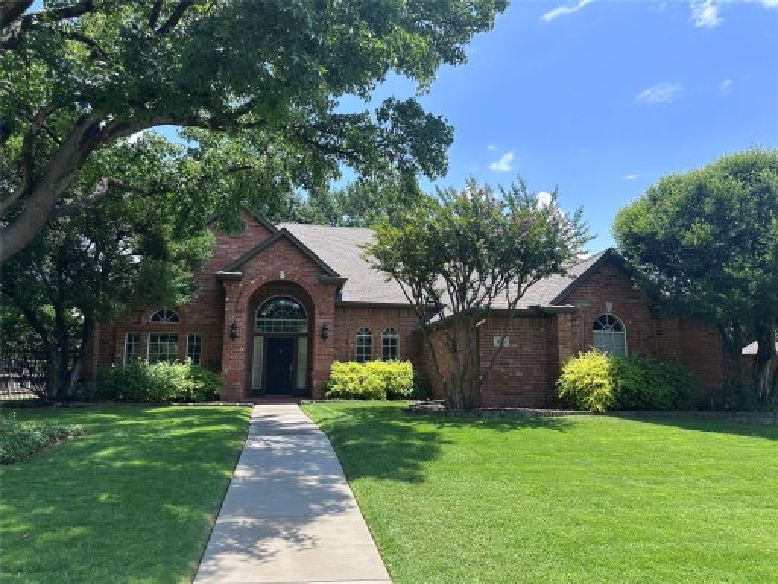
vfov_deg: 56.8
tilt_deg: +8.5
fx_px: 539
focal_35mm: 24
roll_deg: -0.8
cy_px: 292
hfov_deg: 71.6
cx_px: 389
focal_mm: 6.86
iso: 80
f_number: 1.78
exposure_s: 1/2252
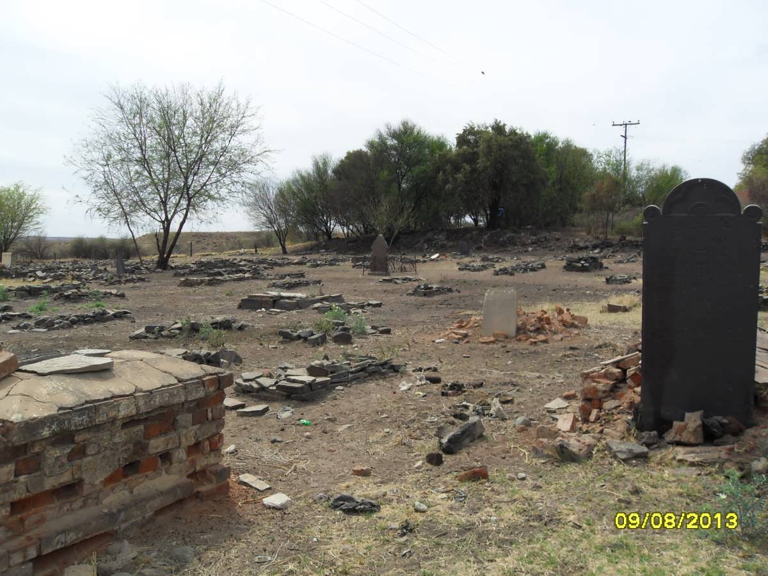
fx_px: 777
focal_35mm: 35
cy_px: 288
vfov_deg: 40.7
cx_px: 384
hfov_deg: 52.6
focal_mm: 6.3
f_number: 8.2
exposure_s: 1/180
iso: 80
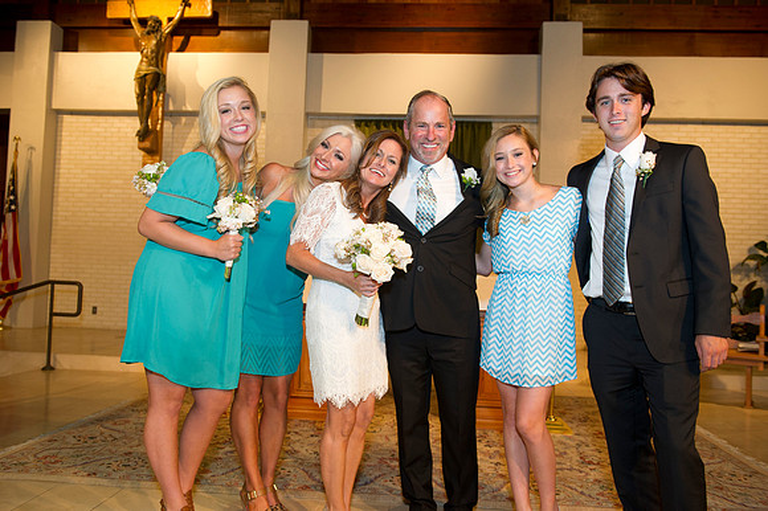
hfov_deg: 63.7
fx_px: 618
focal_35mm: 29
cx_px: 384
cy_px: 256
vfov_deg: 44.9
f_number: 4.5
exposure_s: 1/125
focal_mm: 29
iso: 1250
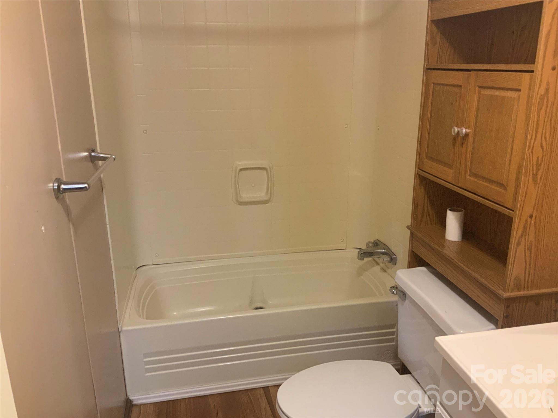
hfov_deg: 61.7
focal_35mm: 29
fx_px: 467
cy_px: 209
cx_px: 279
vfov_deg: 48.2
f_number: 1.8
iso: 160
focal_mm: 3
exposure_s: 1/60
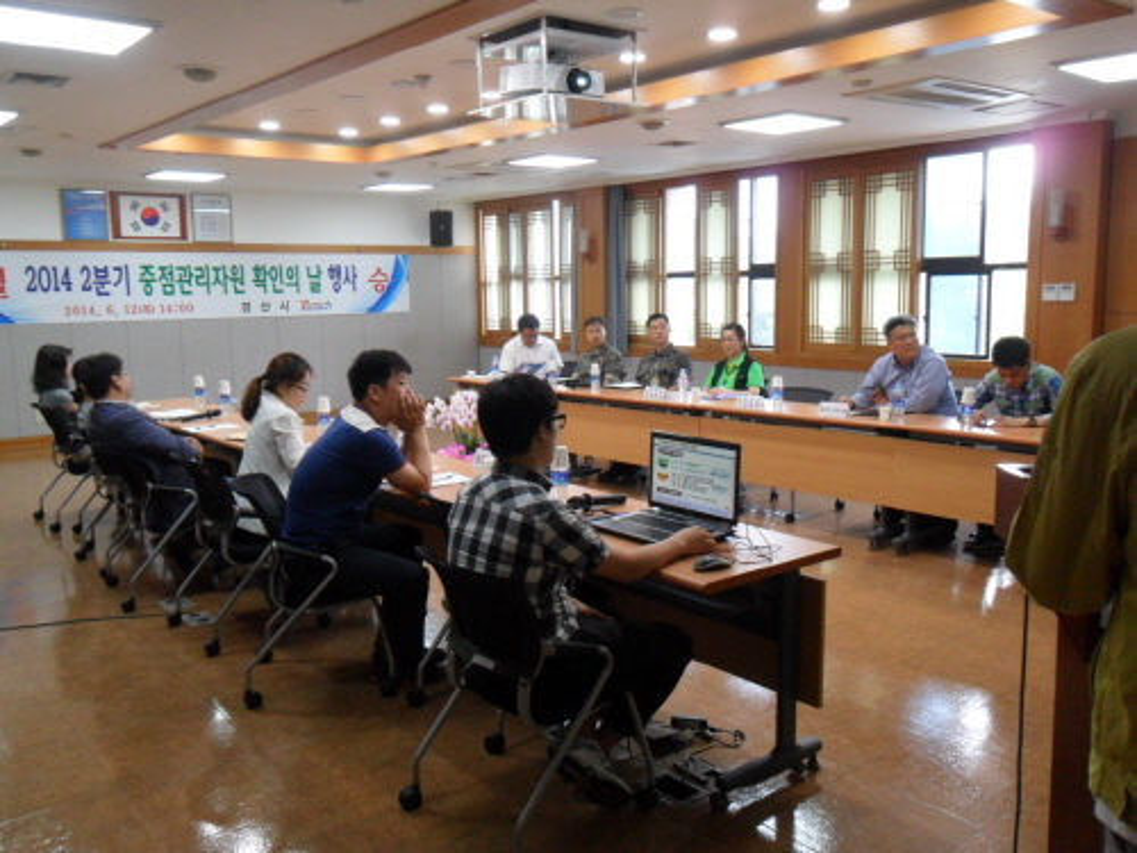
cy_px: 426
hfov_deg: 56.8
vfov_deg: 44.2
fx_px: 1051
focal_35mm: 32
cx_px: 568
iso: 240
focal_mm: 5.7
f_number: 3.7
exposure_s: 1/30
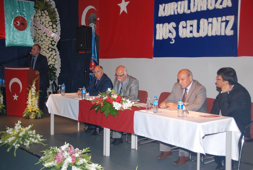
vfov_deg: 29.1
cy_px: 85
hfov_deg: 42.2
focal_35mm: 46
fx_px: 327
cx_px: 126
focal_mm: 31
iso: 200
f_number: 4.2
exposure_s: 1/60
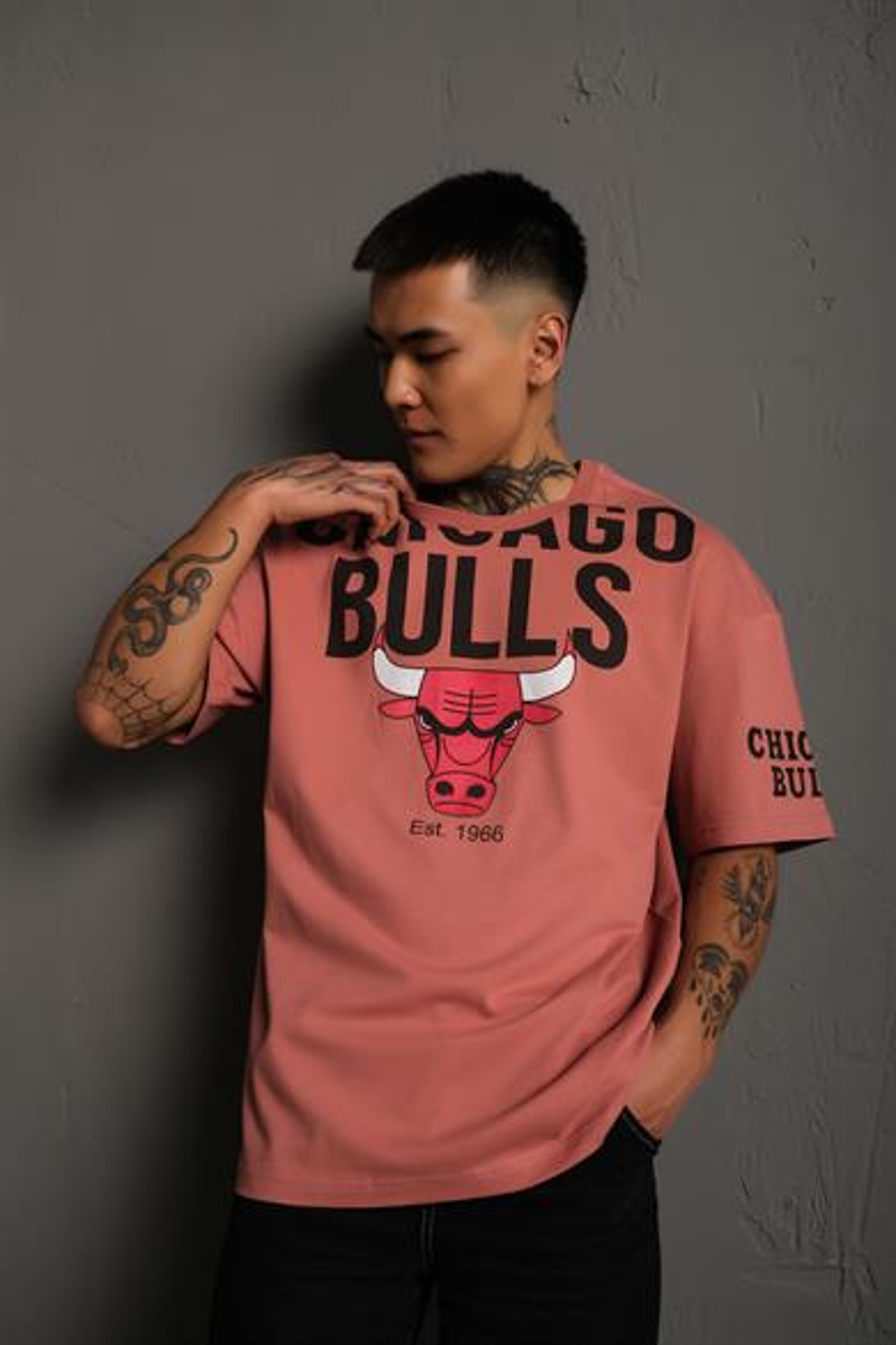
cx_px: 448
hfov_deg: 40.0
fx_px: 1232
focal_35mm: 33
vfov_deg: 57.2
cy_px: 672
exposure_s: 1/160
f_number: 5
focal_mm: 22.3
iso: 160
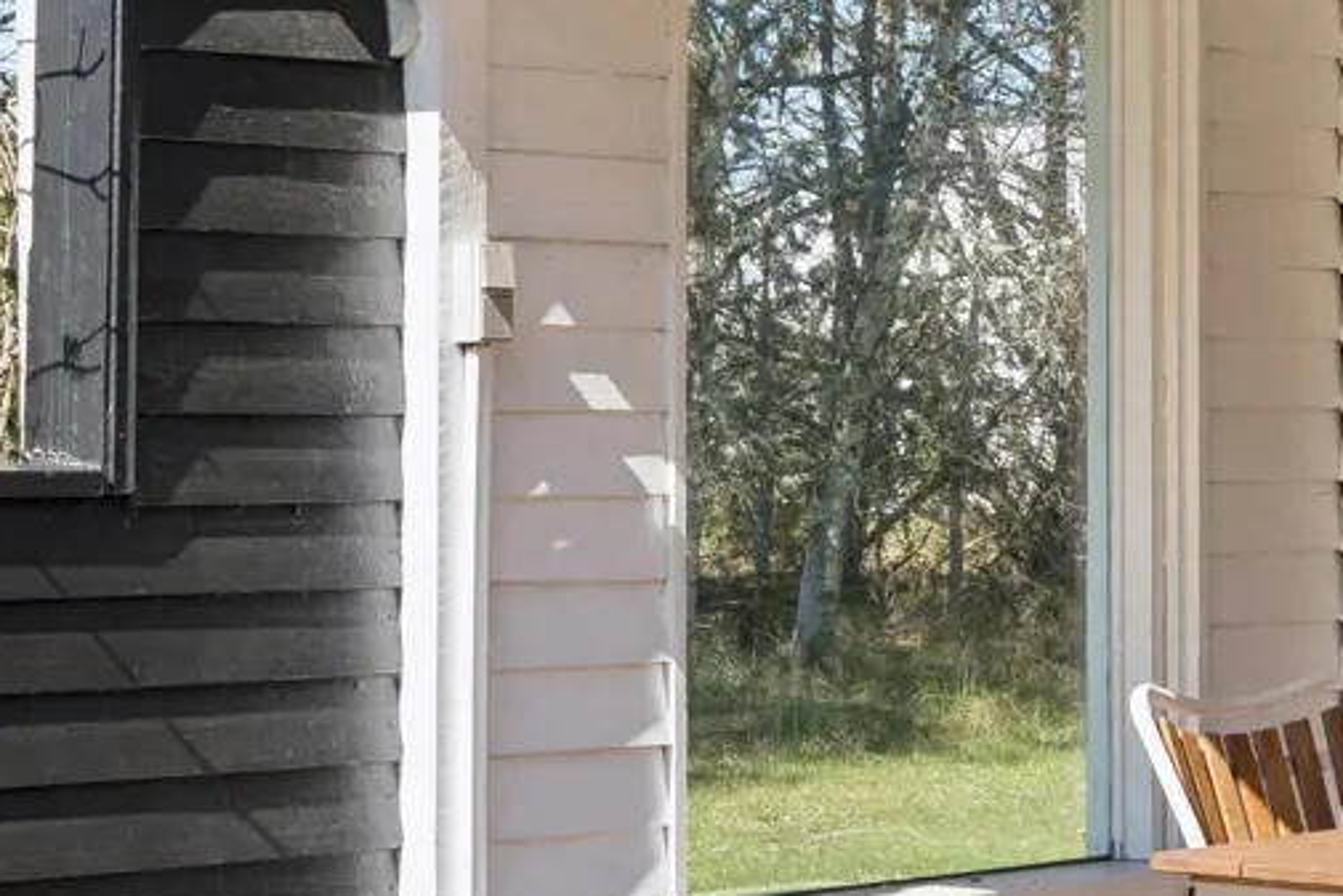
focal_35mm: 133
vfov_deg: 10.3
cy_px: 423
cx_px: 1013
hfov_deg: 15.3
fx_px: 4963
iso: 100
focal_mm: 35
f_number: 7.1
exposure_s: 1/160
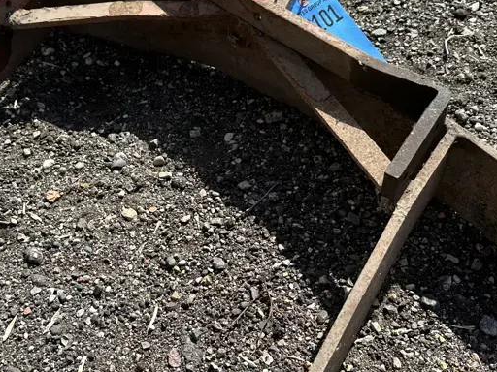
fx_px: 646
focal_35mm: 45
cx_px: 207
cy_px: 188
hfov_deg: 41.9
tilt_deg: -53.1
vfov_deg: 32.2
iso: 80
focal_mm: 6.86
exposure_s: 1/2525
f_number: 1.78
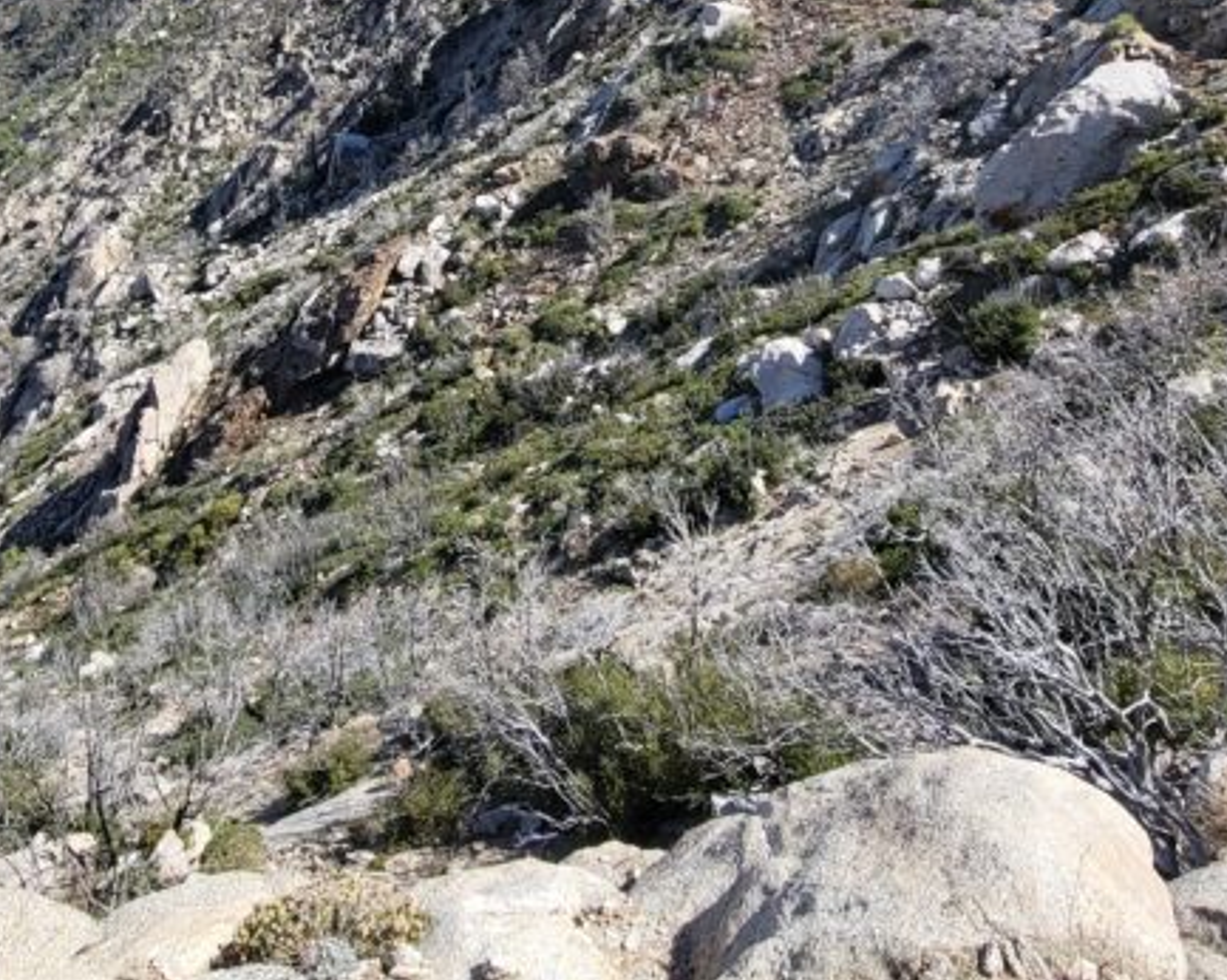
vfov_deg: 44.1
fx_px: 1089
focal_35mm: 30
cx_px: 510
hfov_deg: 58.5
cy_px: 96
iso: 32
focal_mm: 1.74
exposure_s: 1/836
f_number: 2.2
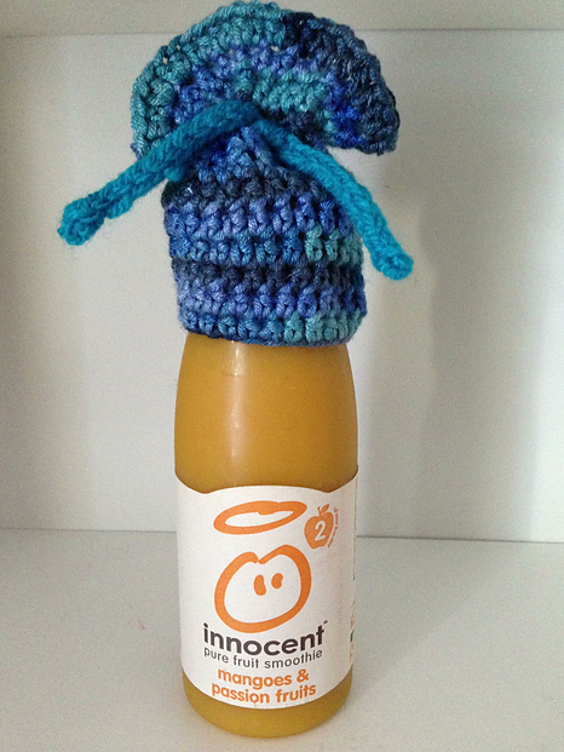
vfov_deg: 53.9
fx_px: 738
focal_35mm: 34
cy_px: 372
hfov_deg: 41.8
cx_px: 284
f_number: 2.4
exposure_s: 1/15
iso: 500
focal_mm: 4.13
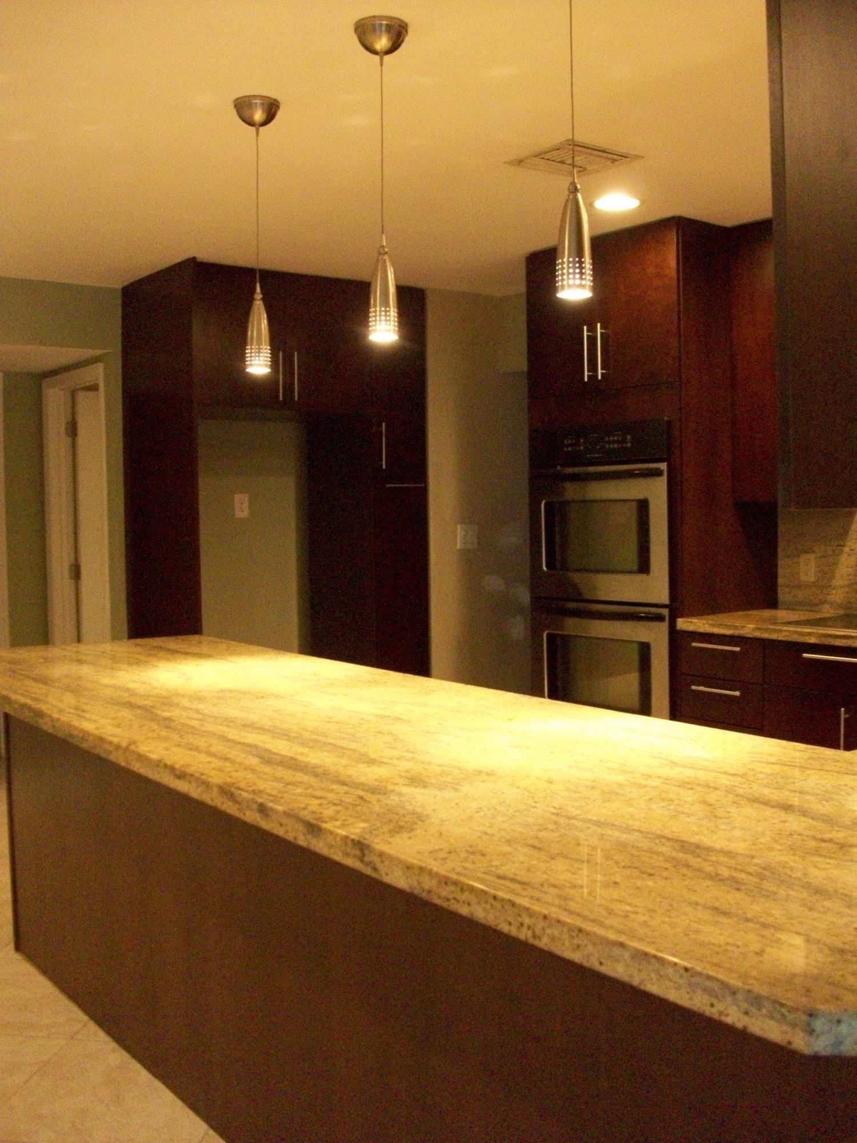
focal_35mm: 34
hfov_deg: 41.8
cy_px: 572
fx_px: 1122
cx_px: 428
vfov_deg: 54.0
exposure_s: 1/27.8
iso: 400
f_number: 2.8
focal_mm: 5.7
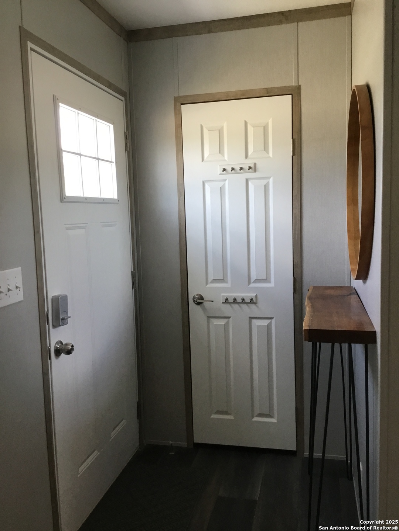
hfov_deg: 45.4
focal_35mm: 31
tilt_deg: -4.6
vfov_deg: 58.4
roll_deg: +2.4
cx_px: 200
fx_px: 476
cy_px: 266
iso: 32
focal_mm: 3.3
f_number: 2.4
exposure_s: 1/30
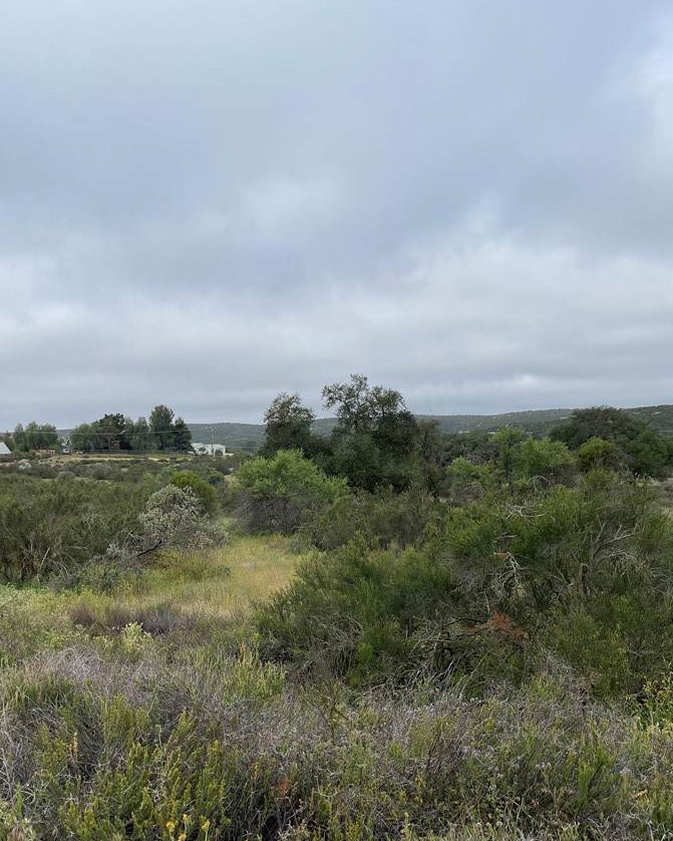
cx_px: 321
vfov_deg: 57.0
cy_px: 476
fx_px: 771
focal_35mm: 31
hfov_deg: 47.1
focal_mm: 5.1
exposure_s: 1/3003
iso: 32
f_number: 1.6
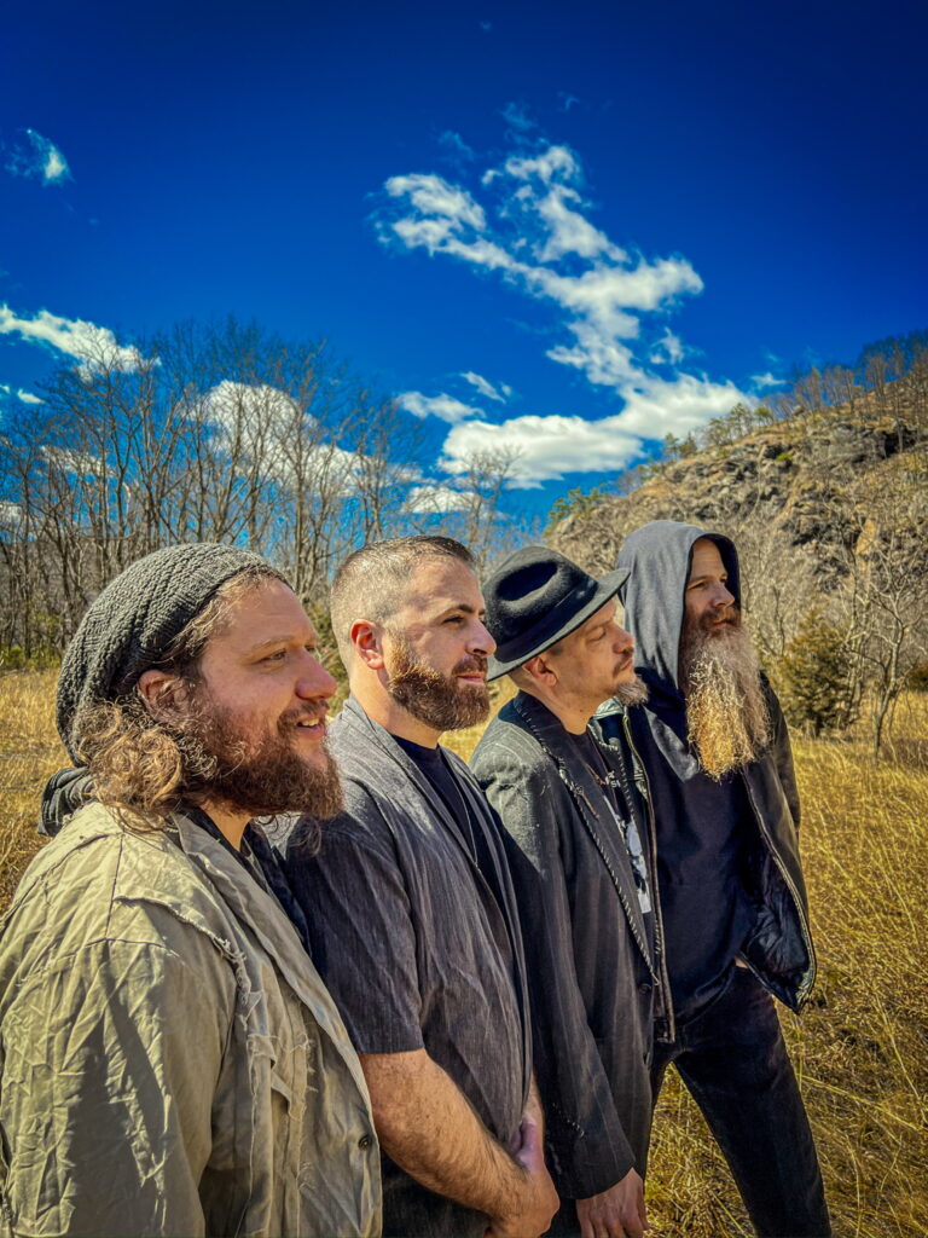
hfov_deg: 53.1
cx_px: 464
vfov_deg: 67.3
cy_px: 619
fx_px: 929
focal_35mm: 26
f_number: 1.5
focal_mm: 5.7
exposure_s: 1/1600
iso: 50
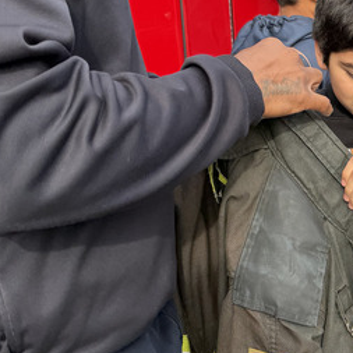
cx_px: 396
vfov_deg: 25.7
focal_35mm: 67
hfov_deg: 23.9
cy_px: 198
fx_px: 773
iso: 80
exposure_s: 1/849
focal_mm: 6.76
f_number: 1.78
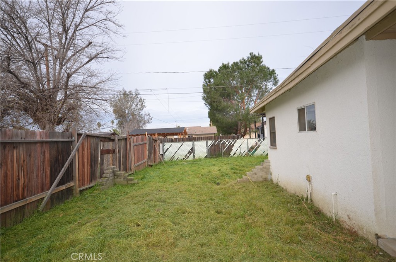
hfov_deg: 81.3
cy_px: 131
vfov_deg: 59.3
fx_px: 230
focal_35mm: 21
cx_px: 198
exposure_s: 1/160
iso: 200
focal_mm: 14
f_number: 4.8
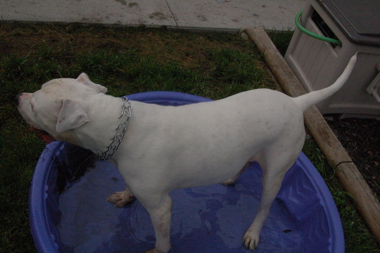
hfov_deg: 46.4
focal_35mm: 42
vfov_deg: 31.8
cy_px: 126
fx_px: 443
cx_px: 190
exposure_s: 1/250
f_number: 22
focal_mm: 28
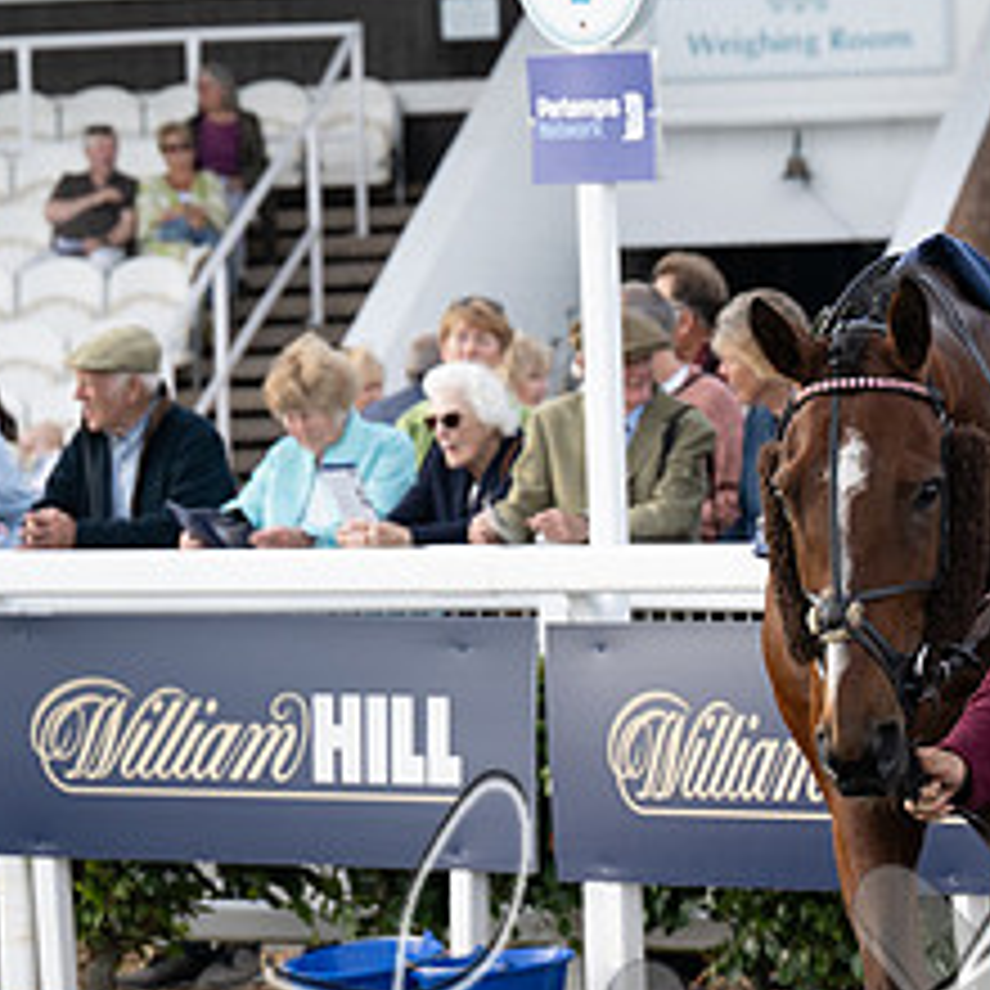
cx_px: 1094
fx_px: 8898
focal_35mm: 275
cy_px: 801
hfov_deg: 6.3
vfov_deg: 6.4
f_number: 4
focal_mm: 82
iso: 400
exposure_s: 1/800
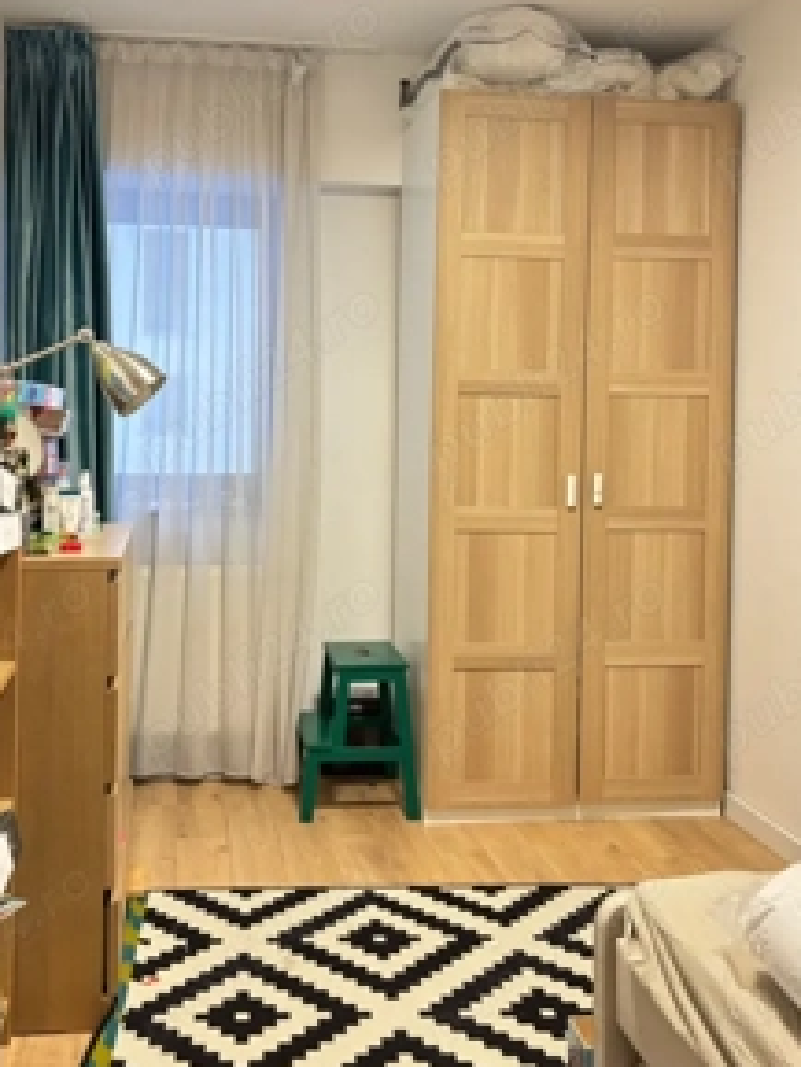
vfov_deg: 51.0
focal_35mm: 36
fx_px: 1110
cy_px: 425
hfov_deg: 39.6
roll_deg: -2.0
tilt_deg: -1.2
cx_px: 332
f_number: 1.6
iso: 320
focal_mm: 5.96
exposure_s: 1/50
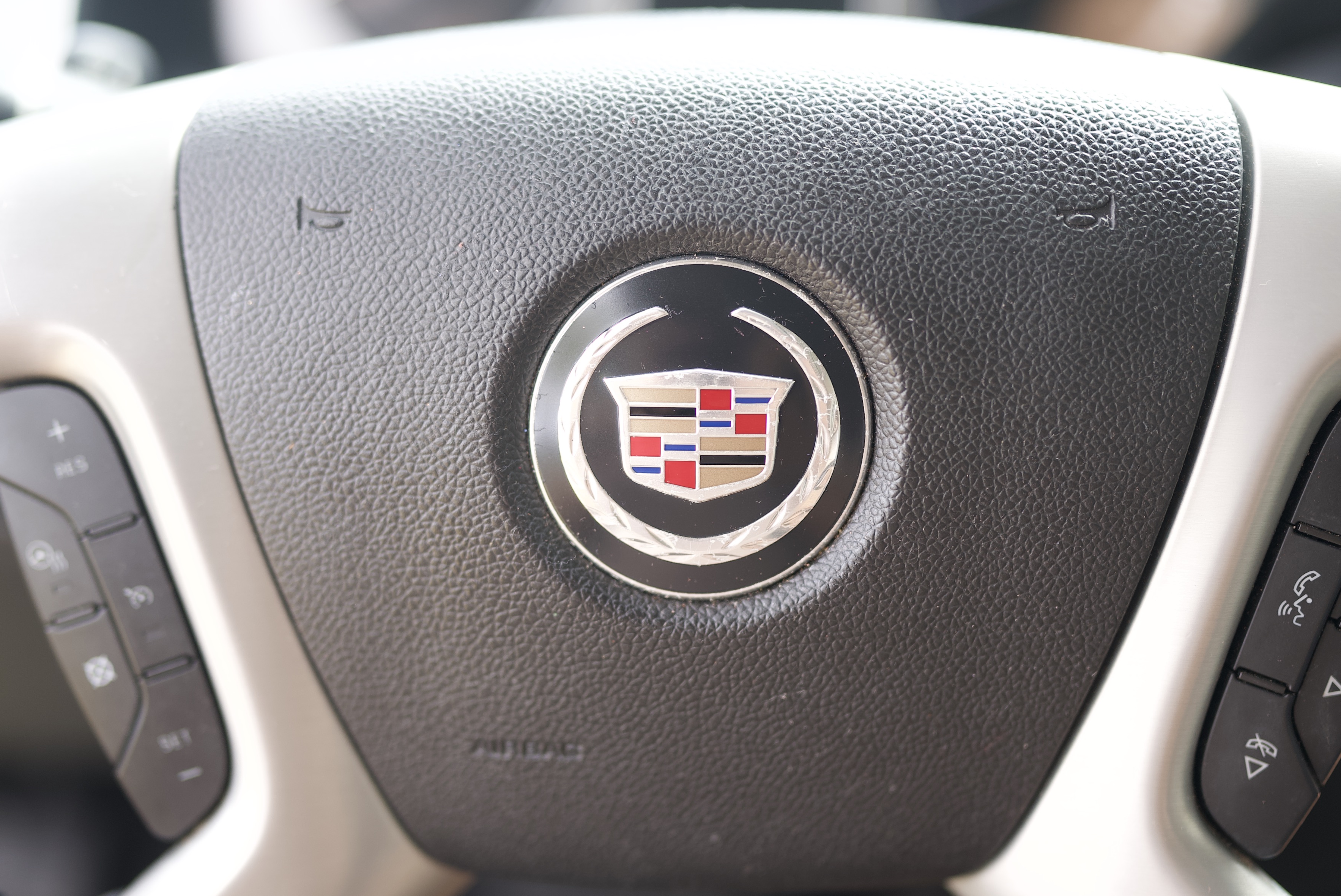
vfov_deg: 31.9
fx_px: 1565
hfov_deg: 46.4
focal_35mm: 42
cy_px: 452
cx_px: 687
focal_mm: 35
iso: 160
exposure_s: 1/200
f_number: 1.4
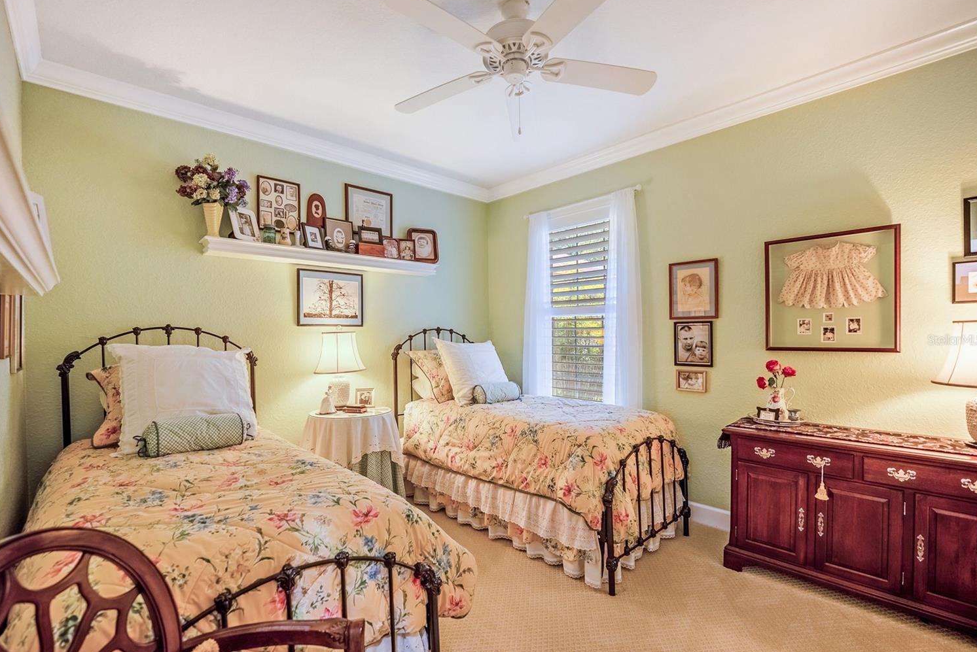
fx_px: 407
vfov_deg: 77.4
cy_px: 339
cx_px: 463
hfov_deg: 100.3
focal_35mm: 15
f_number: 3.5
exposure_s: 1/2500
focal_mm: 14
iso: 1600
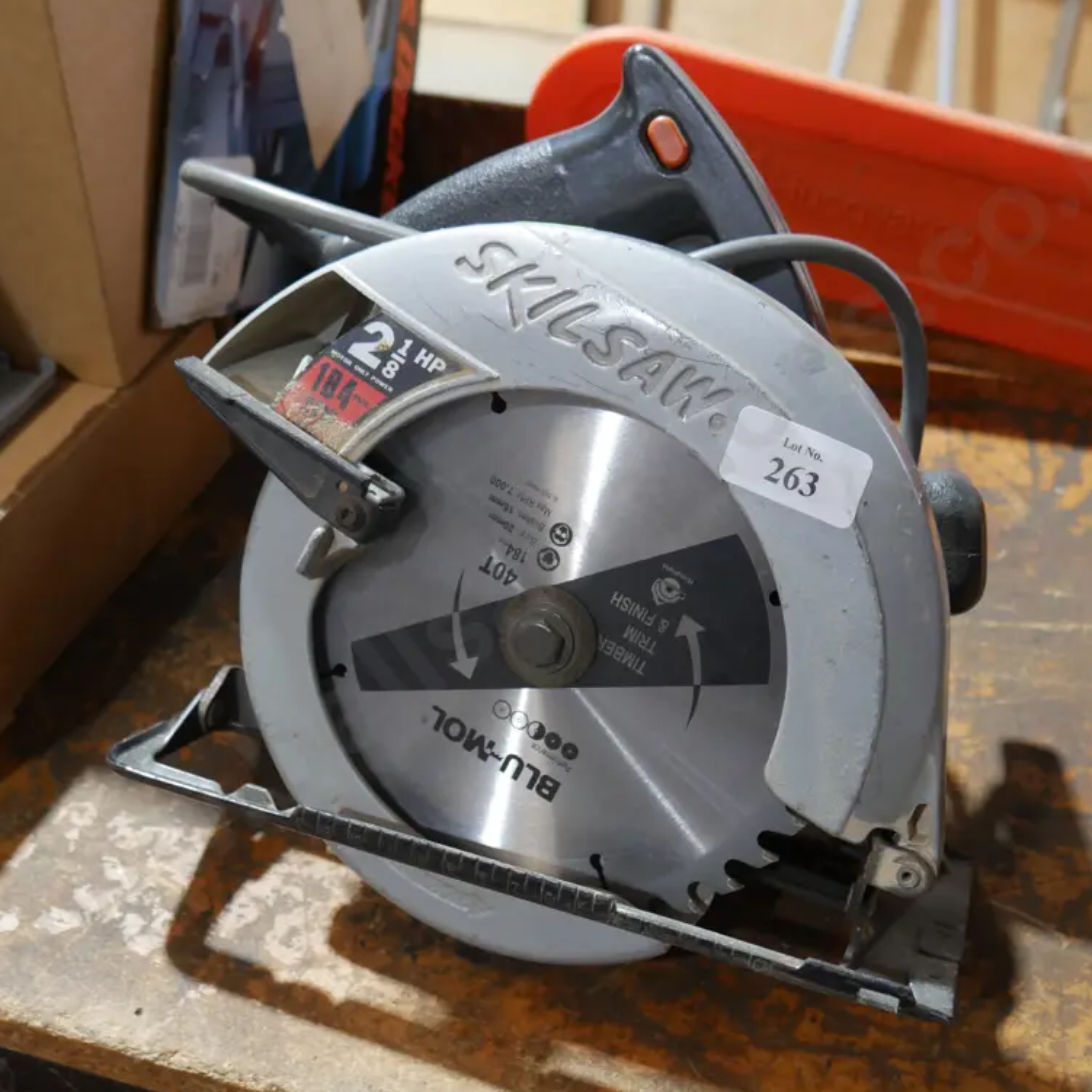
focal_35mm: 41
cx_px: 582
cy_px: 543
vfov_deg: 40.9
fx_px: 1463
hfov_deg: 40.9
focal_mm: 17
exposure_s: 1/60
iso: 1000
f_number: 4
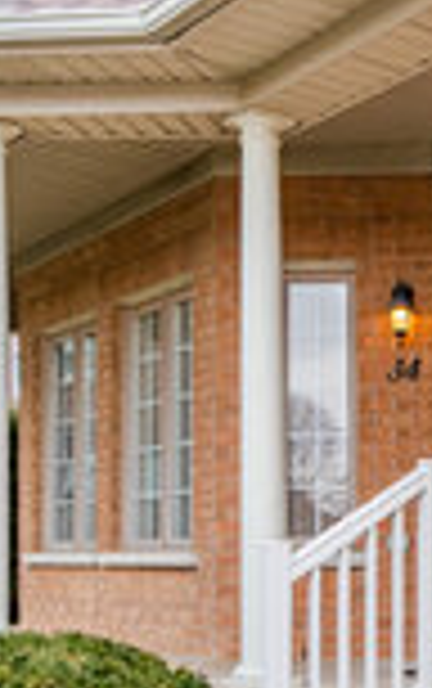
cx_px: 608
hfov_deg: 18.5
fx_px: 1202
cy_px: 578
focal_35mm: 64
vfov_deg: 30.9
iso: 125
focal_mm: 10
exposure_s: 1/25
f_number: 7.1
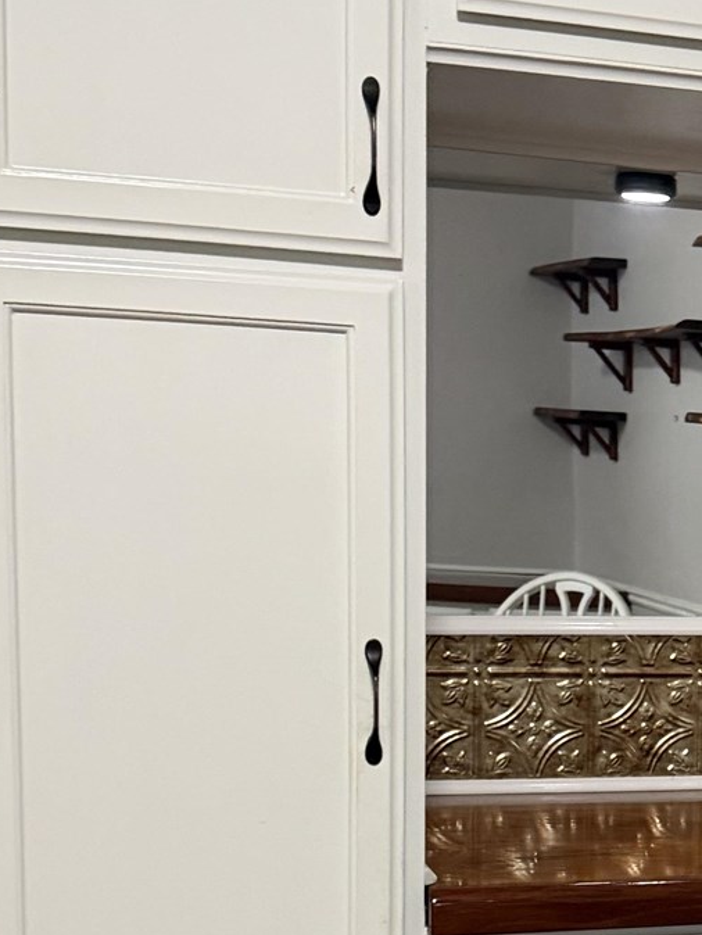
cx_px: 935
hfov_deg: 16.9
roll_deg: -3.4
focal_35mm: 82
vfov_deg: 23.3
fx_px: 2216
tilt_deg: -5.5
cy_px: 820
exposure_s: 1/60
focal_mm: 6.76
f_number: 1.78
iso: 320
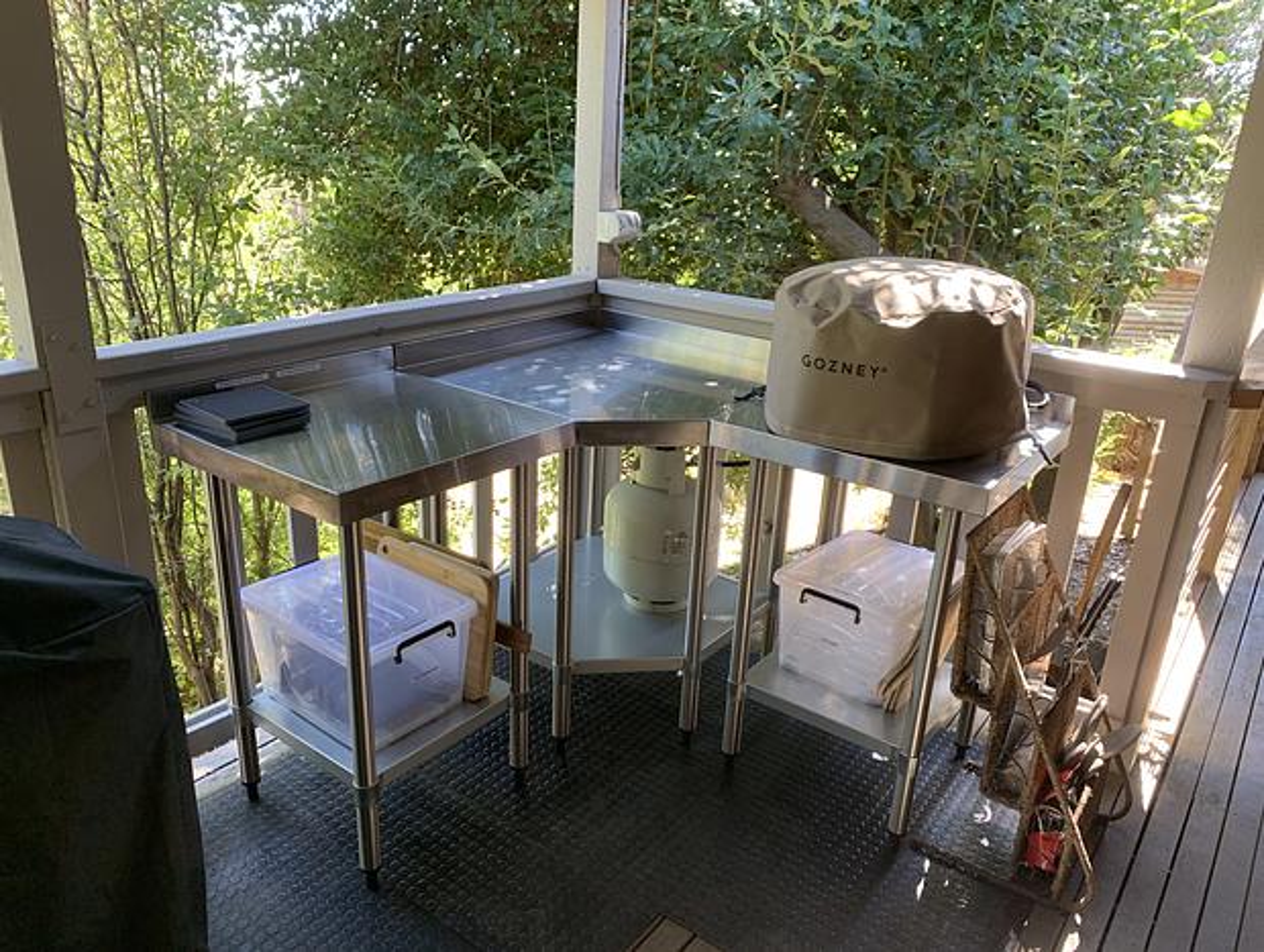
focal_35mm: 26
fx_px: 951
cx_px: 632
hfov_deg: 67.2
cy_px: 476
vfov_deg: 53.2
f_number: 1.8
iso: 100
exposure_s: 1/121
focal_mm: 4.25
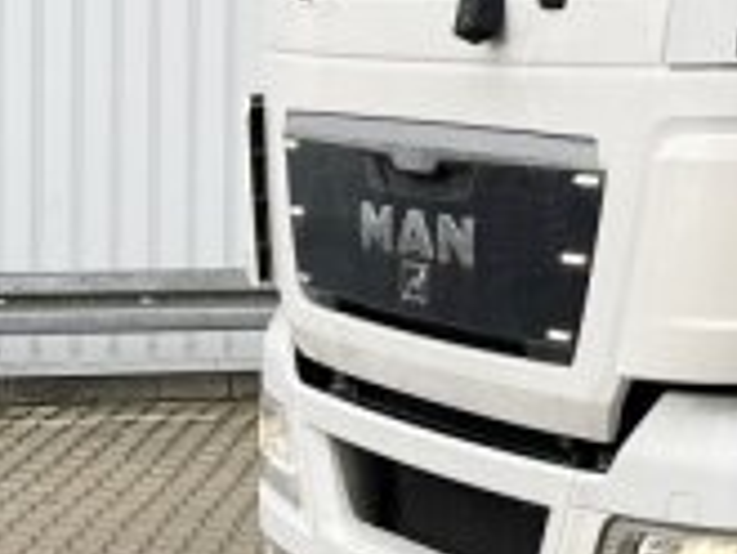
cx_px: 1170
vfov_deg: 14.6
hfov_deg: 17.2
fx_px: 2152
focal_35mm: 101
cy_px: 134
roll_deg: -0.7
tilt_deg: -1.1
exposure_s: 1/404
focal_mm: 5.7
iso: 50
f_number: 1.5
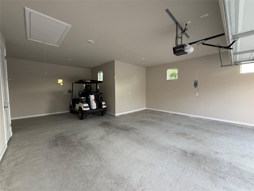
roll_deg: +0.6
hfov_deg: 102.1
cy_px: 96
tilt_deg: -3.9
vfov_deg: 85.7
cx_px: 127
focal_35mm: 14
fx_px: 103
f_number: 2.2
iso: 200
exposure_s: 1/121
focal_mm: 2.22
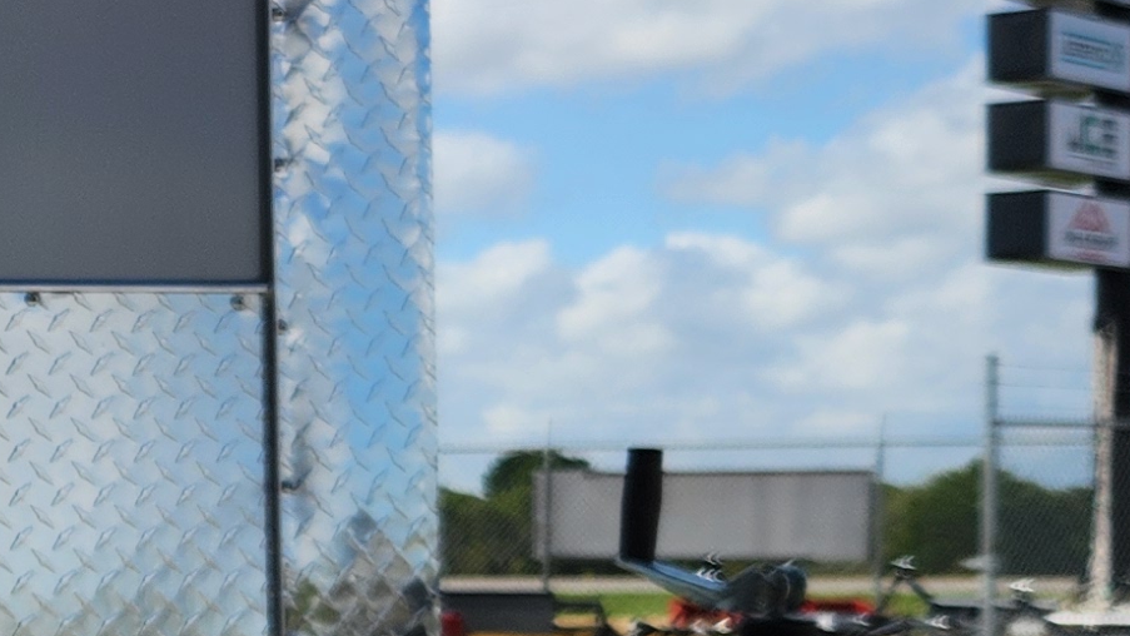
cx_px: -797
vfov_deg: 10.8
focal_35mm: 111
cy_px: 630
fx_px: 3326
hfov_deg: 16.6
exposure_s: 1/2222
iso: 20
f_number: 1.8
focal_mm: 5.4
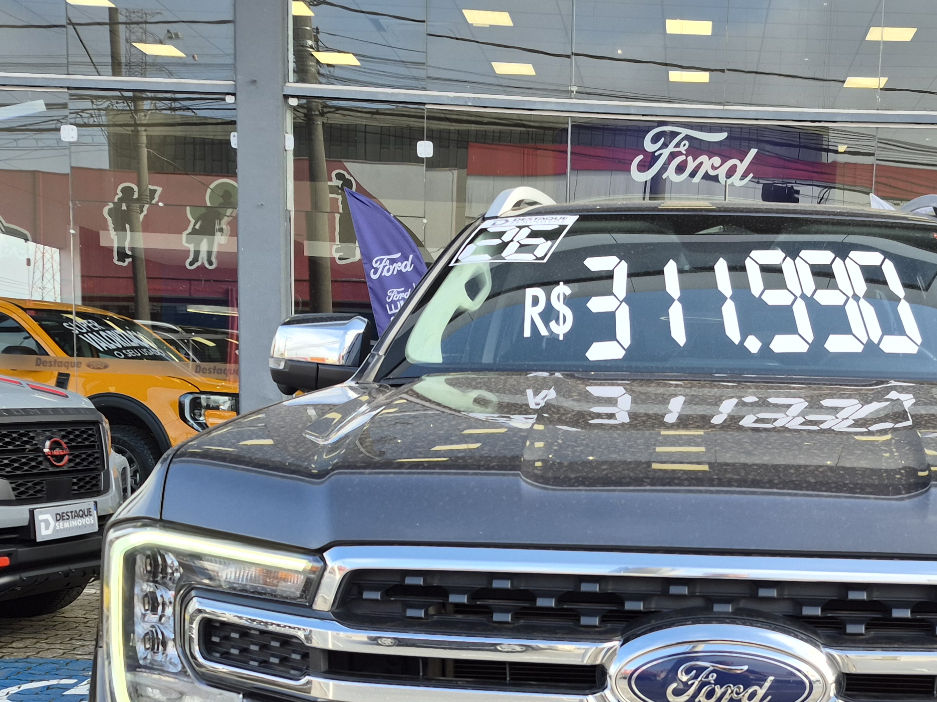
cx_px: 659
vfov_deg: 28.6
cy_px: 617
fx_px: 1326
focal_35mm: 49
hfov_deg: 38.3
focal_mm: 5.4
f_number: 1.8
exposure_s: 1/302
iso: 25
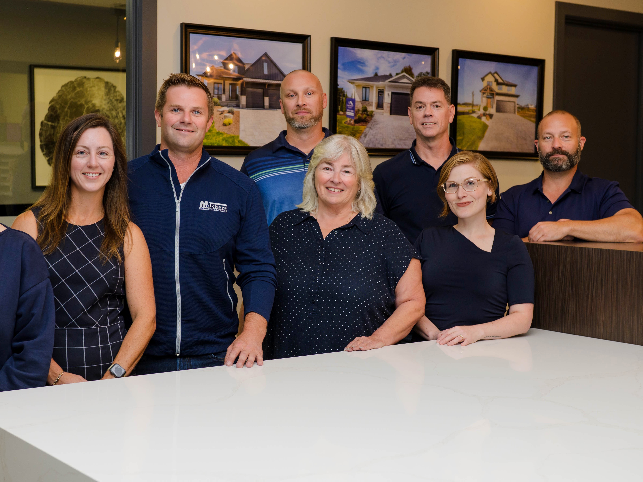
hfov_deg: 34.3
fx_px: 1040
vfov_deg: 26.1
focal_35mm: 56
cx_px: 267
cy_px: 216
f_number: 4
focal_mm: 38
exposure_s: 1/160
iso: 640
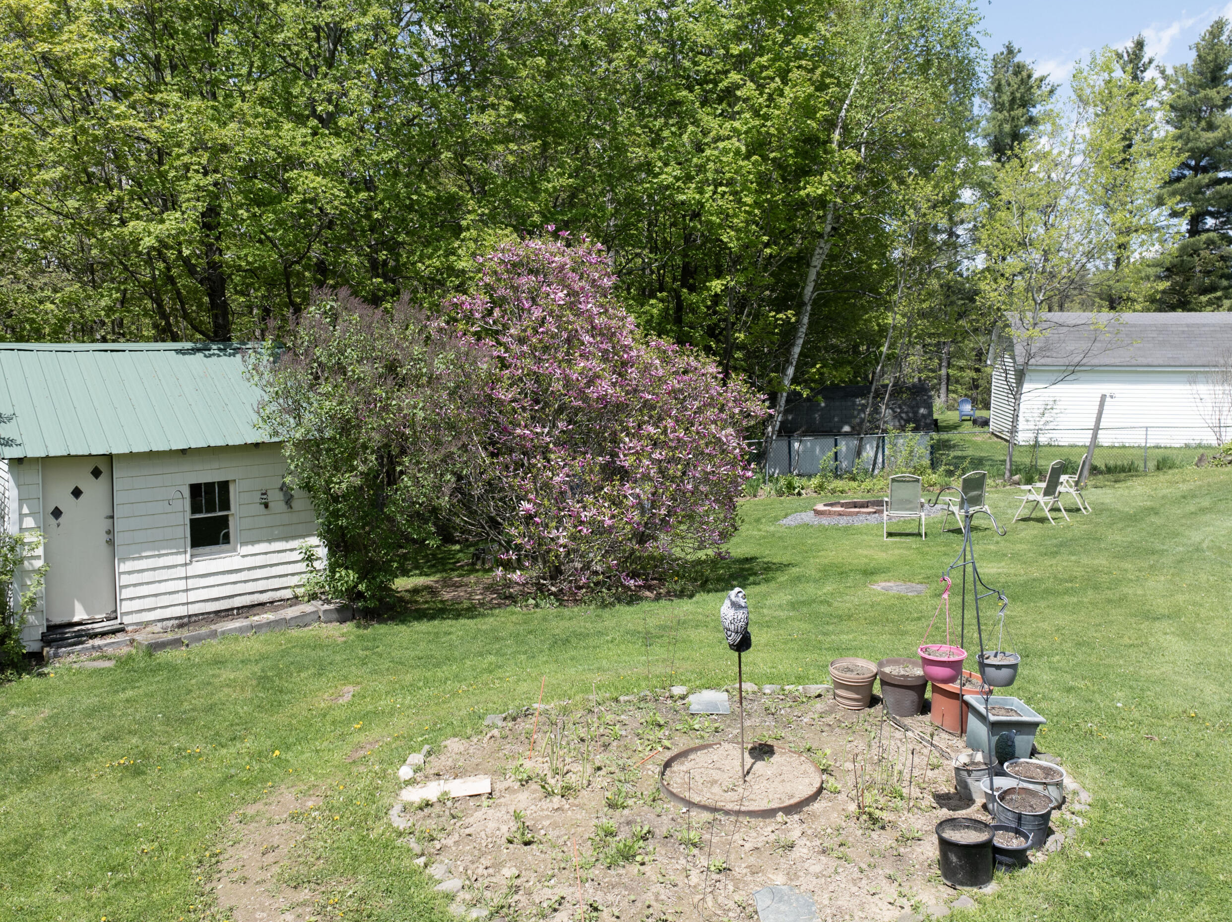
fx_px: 1031
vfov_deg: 48.2
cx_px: 538
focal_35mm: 29
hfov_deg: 61.5
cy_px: 463
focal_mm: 12.29
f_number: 2.8
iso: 100
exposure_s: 1/1250
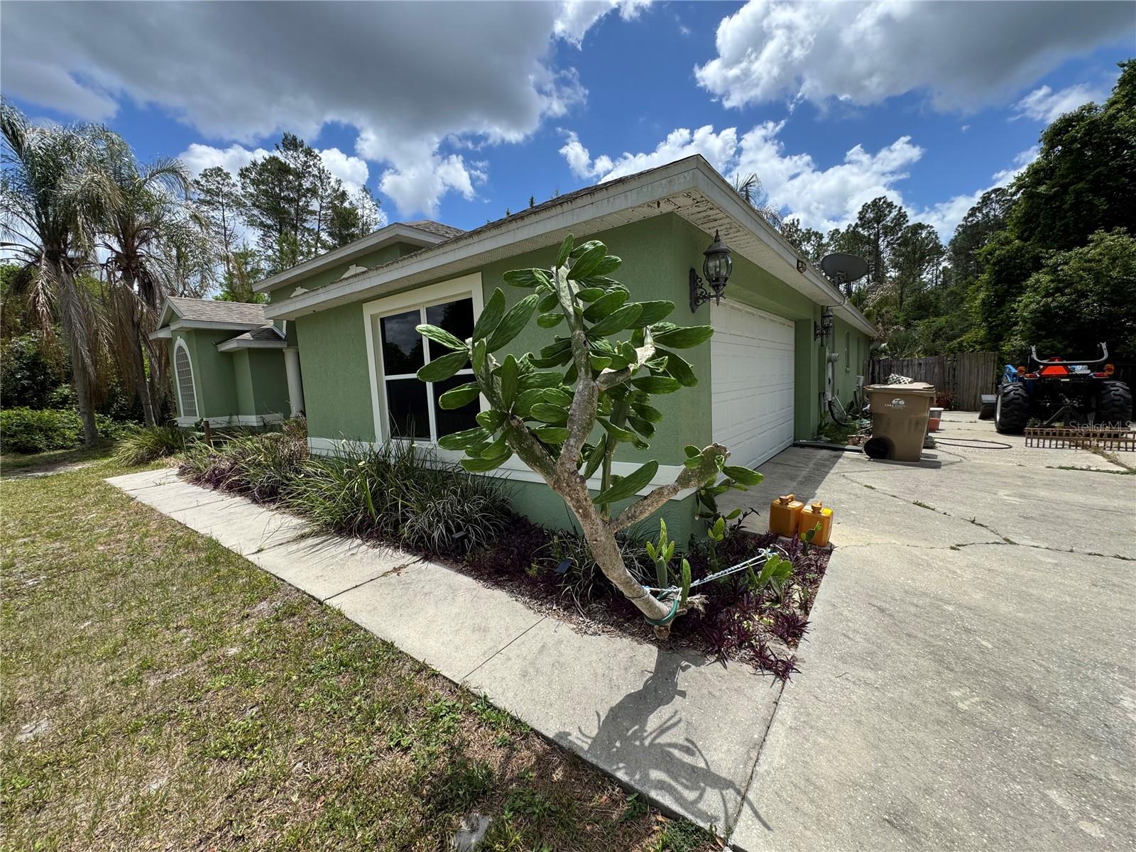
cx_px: 568
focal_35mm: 14
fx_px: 459
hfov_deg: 102.1
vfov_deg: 85.7
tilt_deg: -5.6
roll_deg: +3.0
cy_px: 426
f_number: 2.2
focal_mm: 2.22
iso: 40
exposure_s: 1/1256
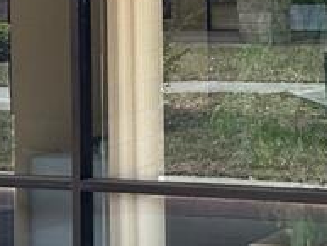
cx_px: 388
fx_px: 1304
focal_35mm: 138
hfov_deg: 13.9
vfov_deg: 10.5
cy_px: -80
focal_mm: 5.7
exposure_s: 1/446
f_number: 1.5
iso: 50
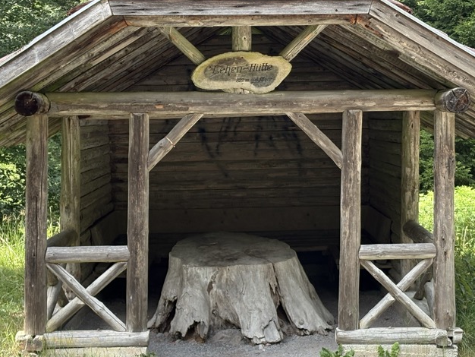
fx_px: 1167
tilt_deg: -2.9
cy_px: 161
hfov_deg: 23.0
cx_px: 249
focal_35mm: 85
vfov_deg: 17.4
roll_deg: +1.5
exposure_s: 1/294
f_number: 1.6
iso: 40
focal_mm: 5.96
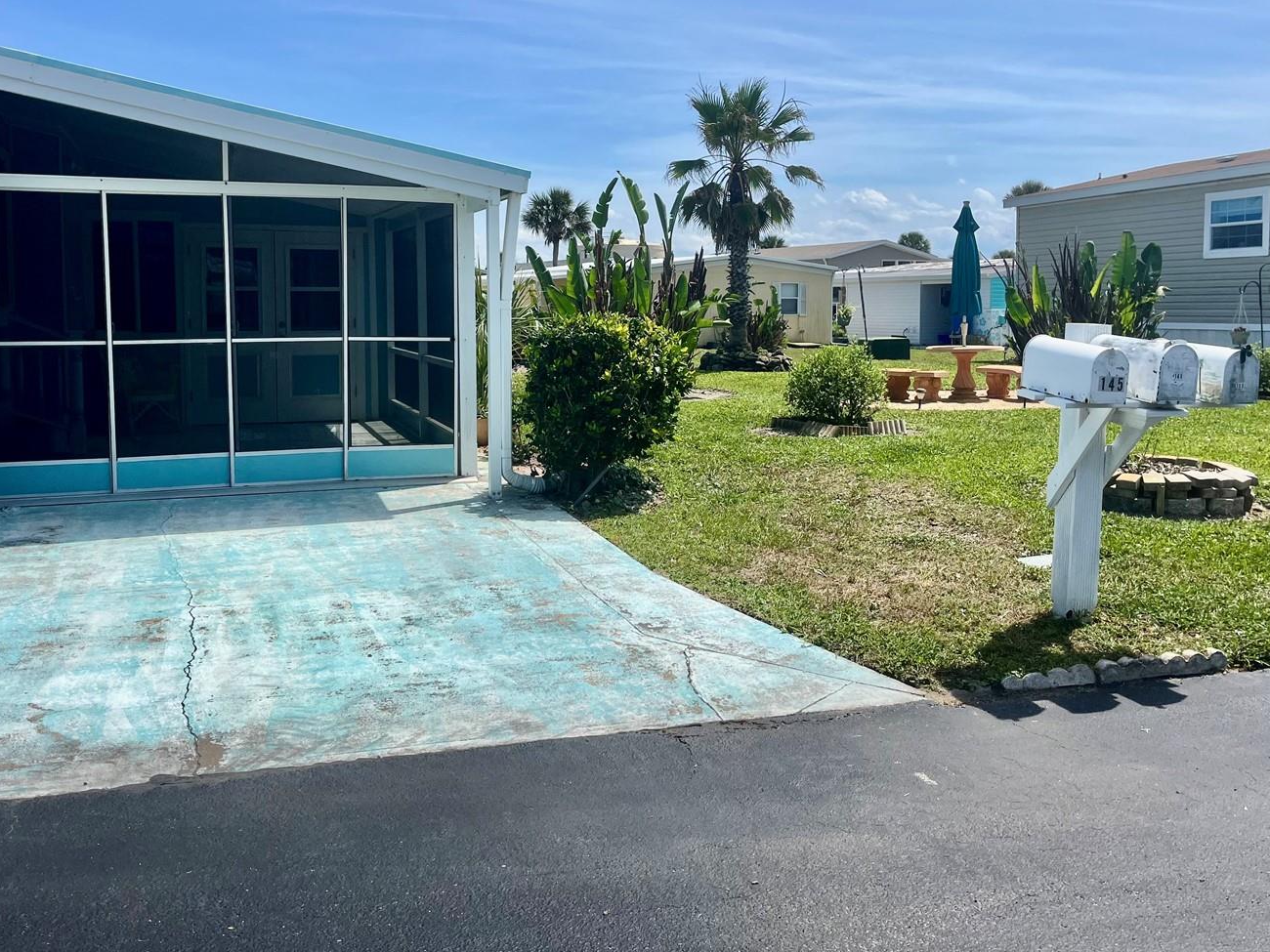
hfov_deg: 56.8
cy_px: 382
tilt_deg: -3.0
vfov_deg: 43.9
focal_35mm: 32
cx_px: 653
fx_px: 1174
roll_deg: -0.7
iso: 50
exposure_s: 1/6173
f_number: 1.6
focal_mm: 5.1
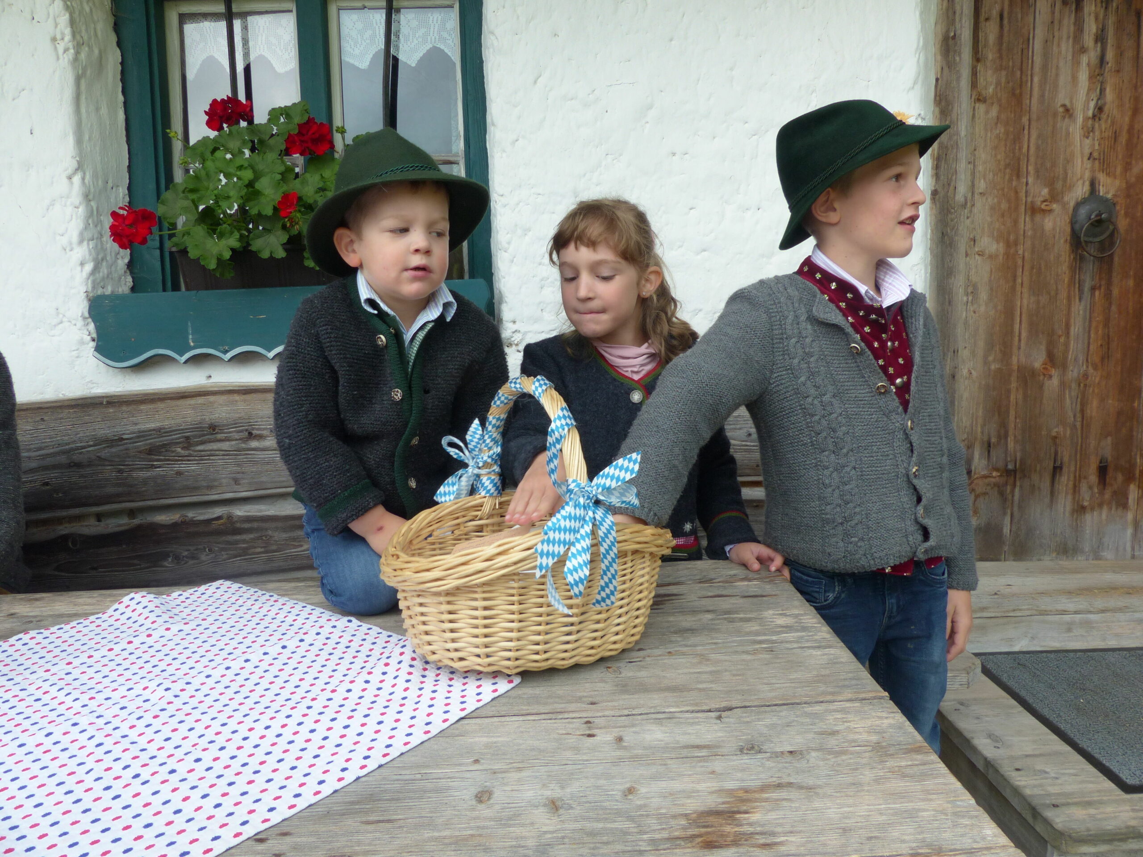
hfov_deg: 69.4
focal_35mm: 25
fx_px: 825
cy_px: 428
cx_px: 572
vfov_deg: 54.9
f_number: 4
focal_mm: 4.5
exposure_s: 1/100
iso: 100
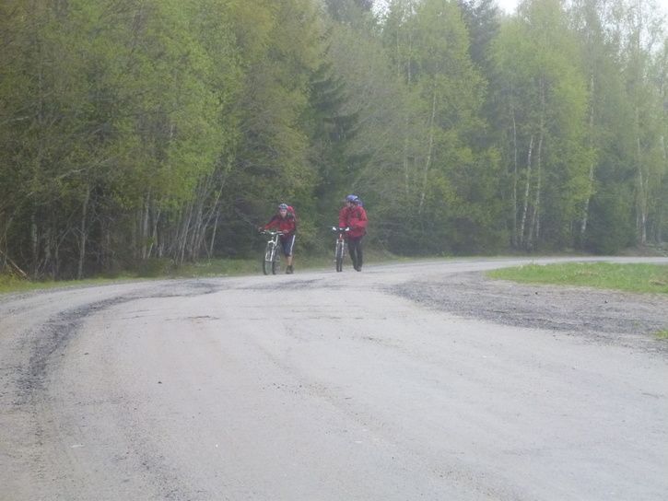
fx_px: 2470
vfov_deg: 11.6
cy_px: 250
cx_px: 334
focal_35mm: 128
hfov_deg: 15.4
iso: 800
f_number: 5.9
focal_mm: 22.8
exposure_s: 1/60
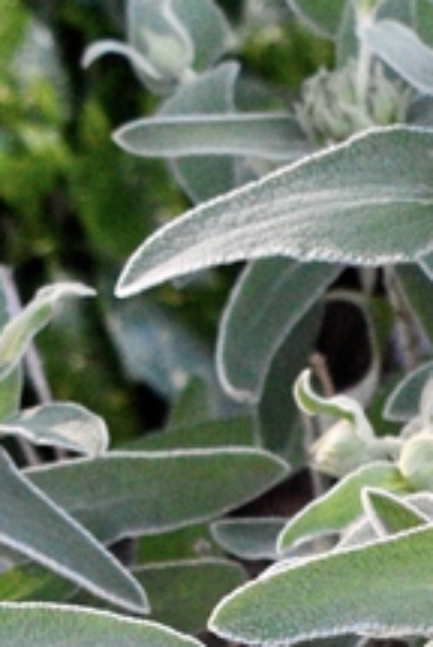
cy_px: 966
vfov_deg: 7.5
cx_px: 801
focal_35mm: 271
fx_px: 4873
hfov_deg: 5.0
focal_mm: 38
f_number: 6.3
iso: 6400
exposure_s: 1/1250
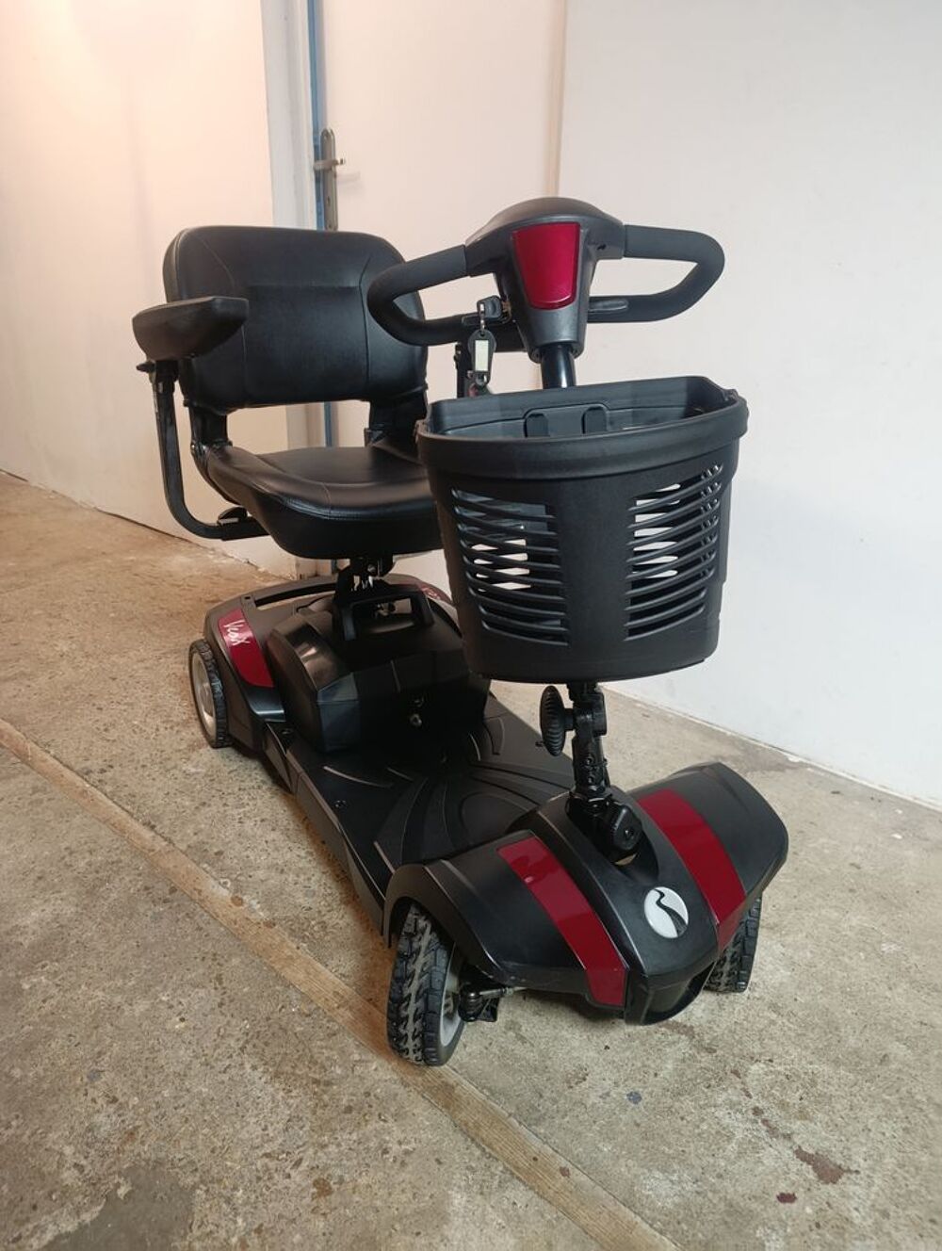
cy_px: 626
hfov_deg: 59.0
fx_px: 832
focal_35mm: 23
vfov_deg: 73.8
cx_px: 471
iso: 1132
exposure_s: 1/33.3
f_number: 1.65
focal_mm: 6.11
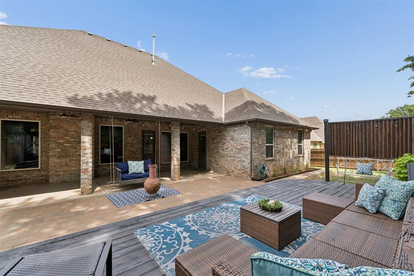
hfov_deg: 100.4
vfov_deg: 77.3
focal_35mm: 15
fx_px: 172
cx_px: 207
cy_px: 138
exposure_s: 1/1250
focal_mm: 10
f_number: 3.5
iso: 200
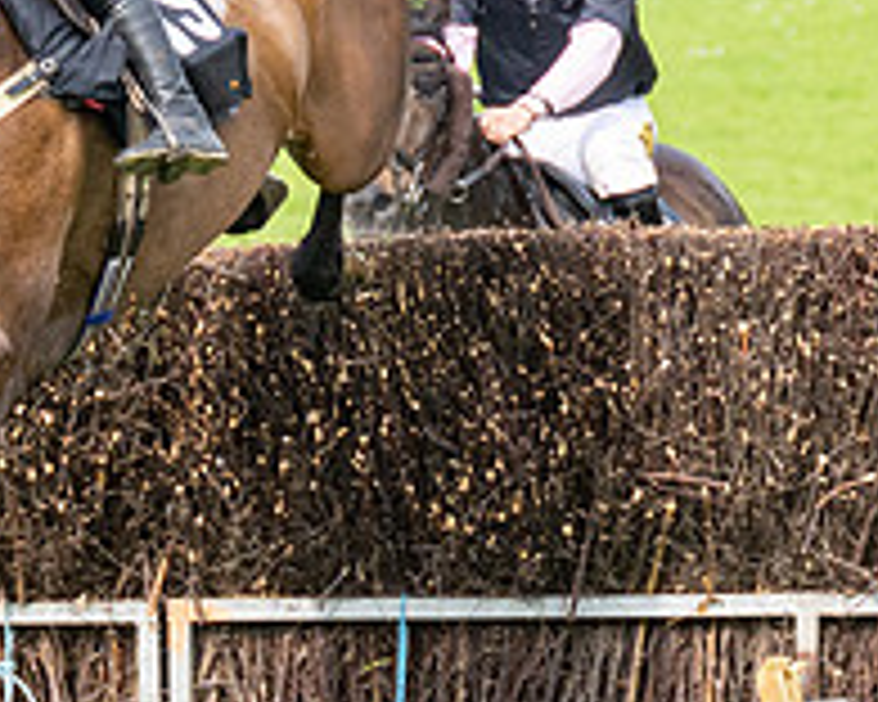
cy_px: 30
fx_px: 15487
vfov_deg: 2.6
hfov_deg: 3.2
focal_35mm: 596
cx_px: -225
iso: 400
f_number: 4
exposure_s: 1/2000
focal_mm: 98
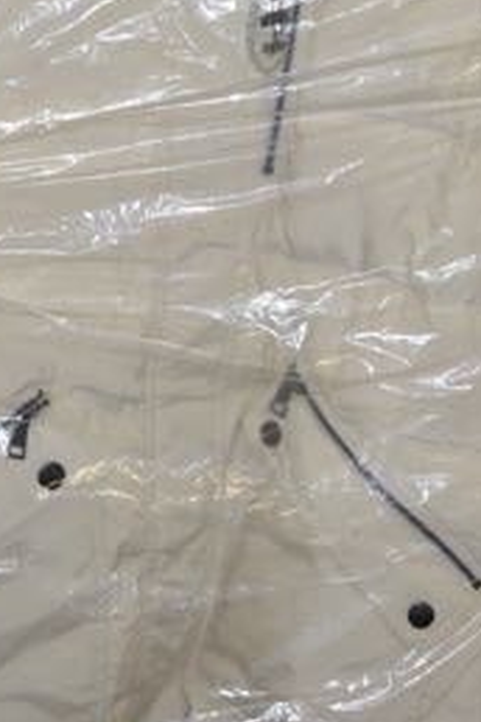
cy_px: 120
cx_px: 245
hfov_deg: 16.7
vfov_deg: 24.3
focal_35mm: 82
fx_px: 1643
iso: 500
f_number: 4
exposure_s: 1/60
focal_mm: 22
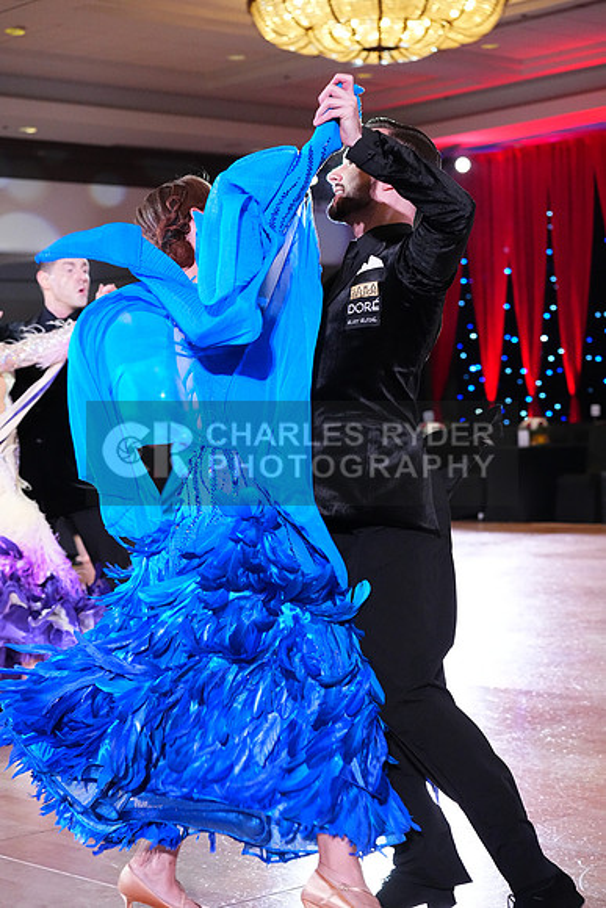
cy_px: 454
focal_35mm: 70
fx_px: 1766
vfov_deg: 28.8
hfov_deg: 19.5
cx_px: 303
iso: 8000
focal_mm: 70
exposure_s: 1/400
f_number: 5
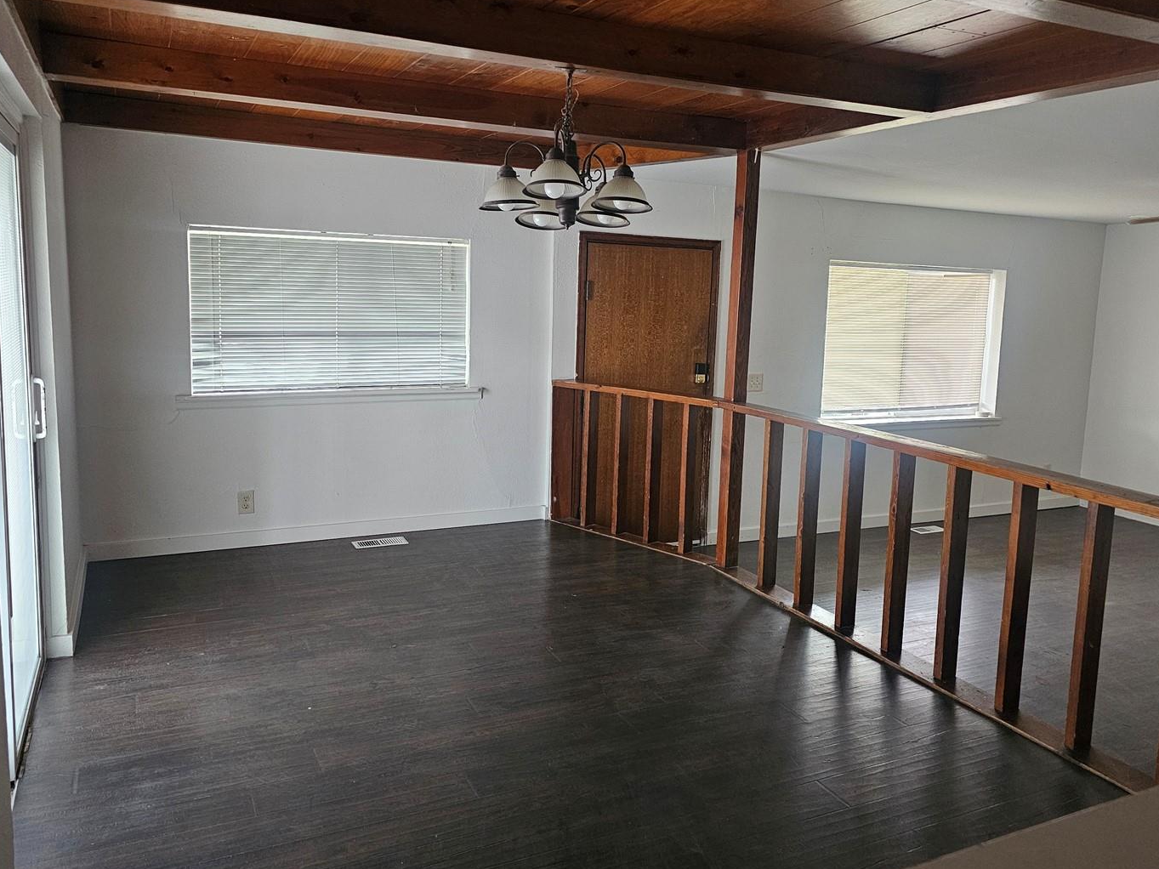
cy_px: 410
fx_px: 904
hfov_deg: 65.3
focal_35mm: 27
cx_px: 600
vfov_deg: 51.3
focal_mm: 6.3
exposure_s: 1/40
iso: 640
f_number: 1.7
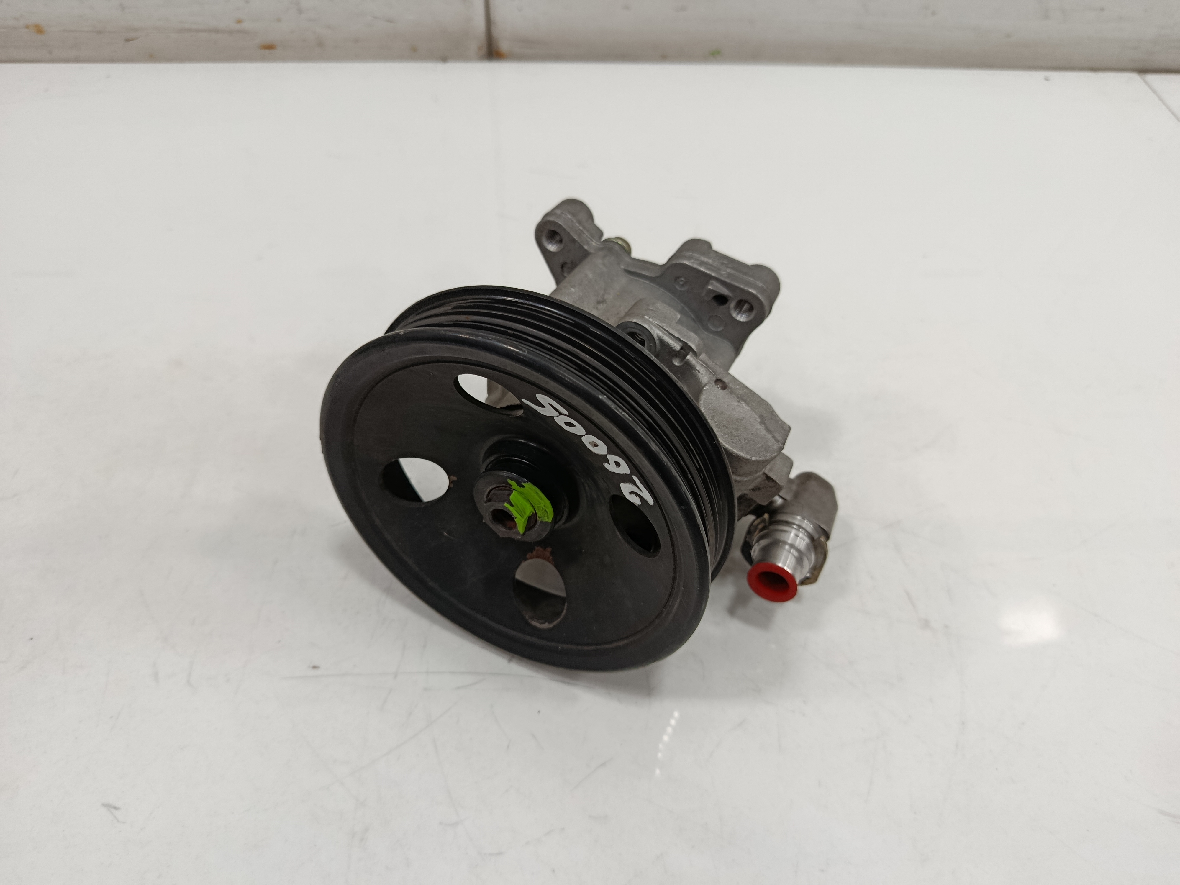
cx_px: 590
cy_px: 442
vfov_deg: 56.8
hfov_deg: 71.6
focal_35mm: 24
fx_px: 818
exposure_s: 1/100
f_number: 1.7
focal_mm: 5.24
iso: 955
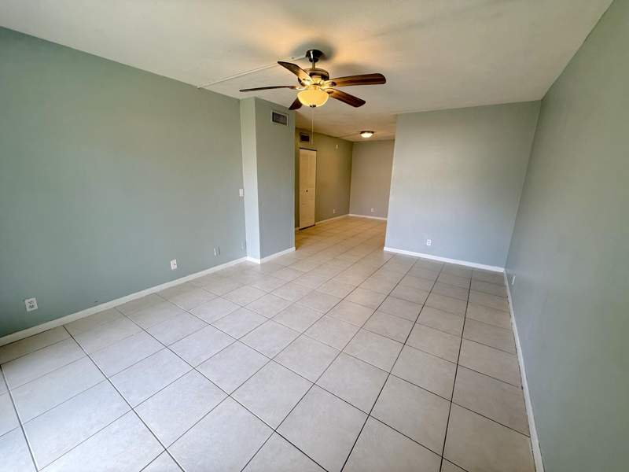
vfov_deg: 85.7
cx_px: 314
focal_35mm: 14
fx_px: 254
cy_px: 236
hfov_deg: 102.1
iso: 100
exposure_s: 1/120
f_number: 2.2
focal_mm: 2.22
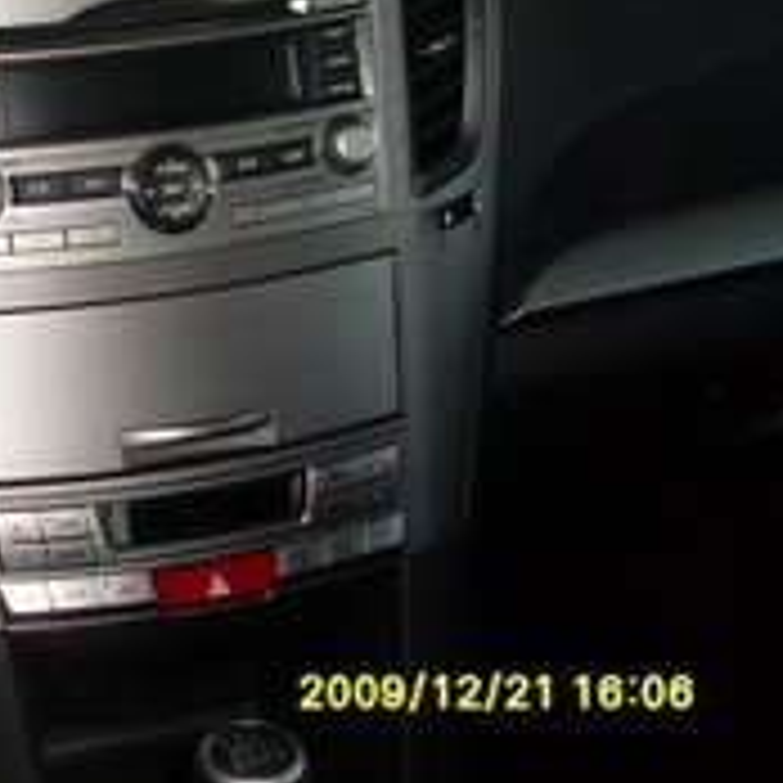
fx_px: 1971
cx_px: -94
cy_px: 148
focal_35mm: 77
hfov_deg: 21.3
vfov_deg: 22.2
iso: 100
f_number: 3
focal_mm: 6.3
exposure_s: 1/45
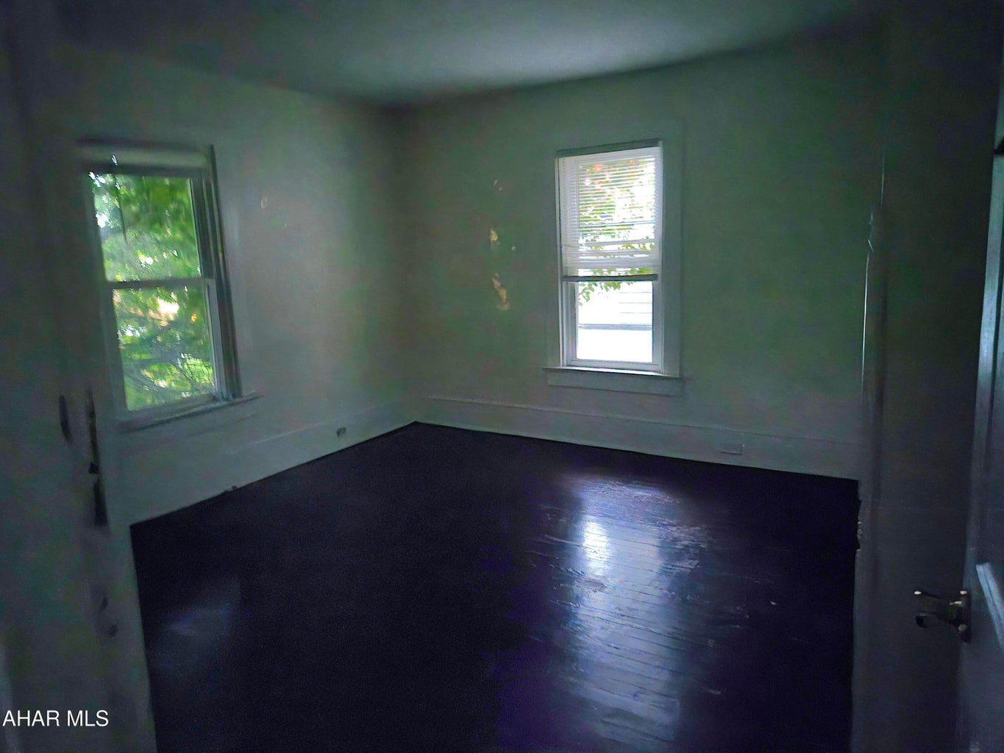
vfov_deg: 58.9
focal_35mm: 23
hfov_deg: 73.9
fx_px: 667
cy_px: 376
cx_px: 502
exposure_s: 1/4.38
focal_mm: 5.4
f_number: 1.8
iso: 3200
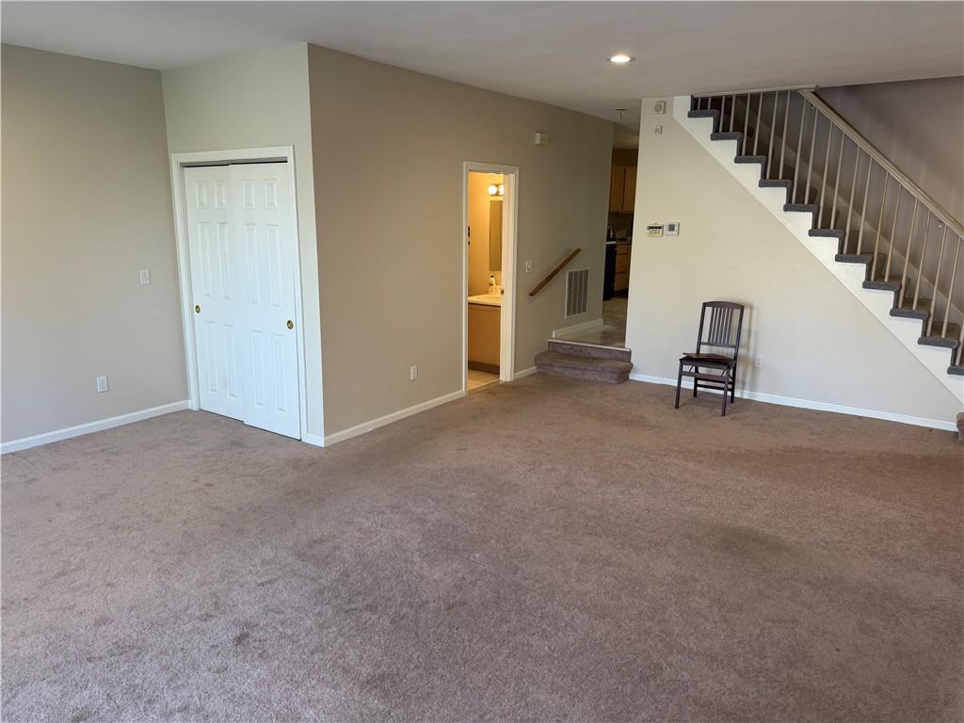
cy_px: 362
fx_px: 668
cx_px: 482
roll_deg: -1.0
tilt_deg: -12.4
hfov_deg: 71.6
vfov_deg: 56.8
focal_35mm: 24
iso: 125
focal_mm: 6.76
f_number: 1.78
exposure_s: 1/120
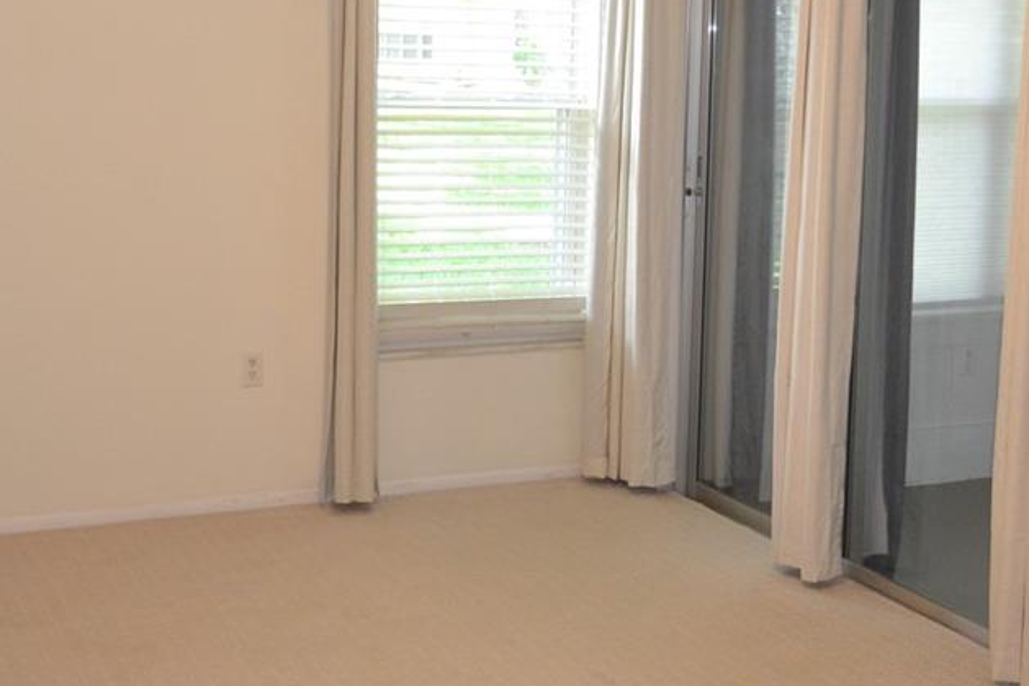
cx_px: 497
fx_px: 1637
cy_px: 198
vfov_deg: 23.5
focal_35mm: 57
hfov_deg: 34.9
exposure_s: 1/60
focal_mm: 15
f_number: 4
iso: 800
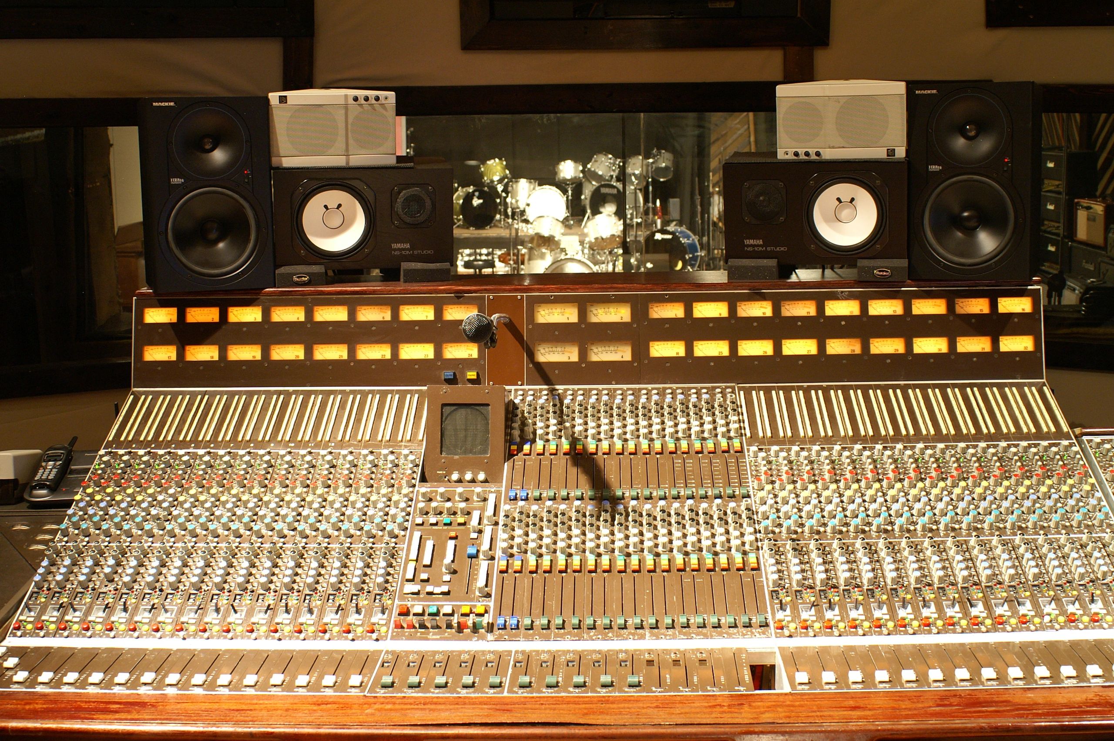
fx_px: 1298
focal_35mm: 42
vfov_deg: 31.8
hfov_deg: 46.4
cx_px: 557
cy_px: 370
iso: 400
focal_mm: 28
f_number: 6.7
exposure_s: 1/2
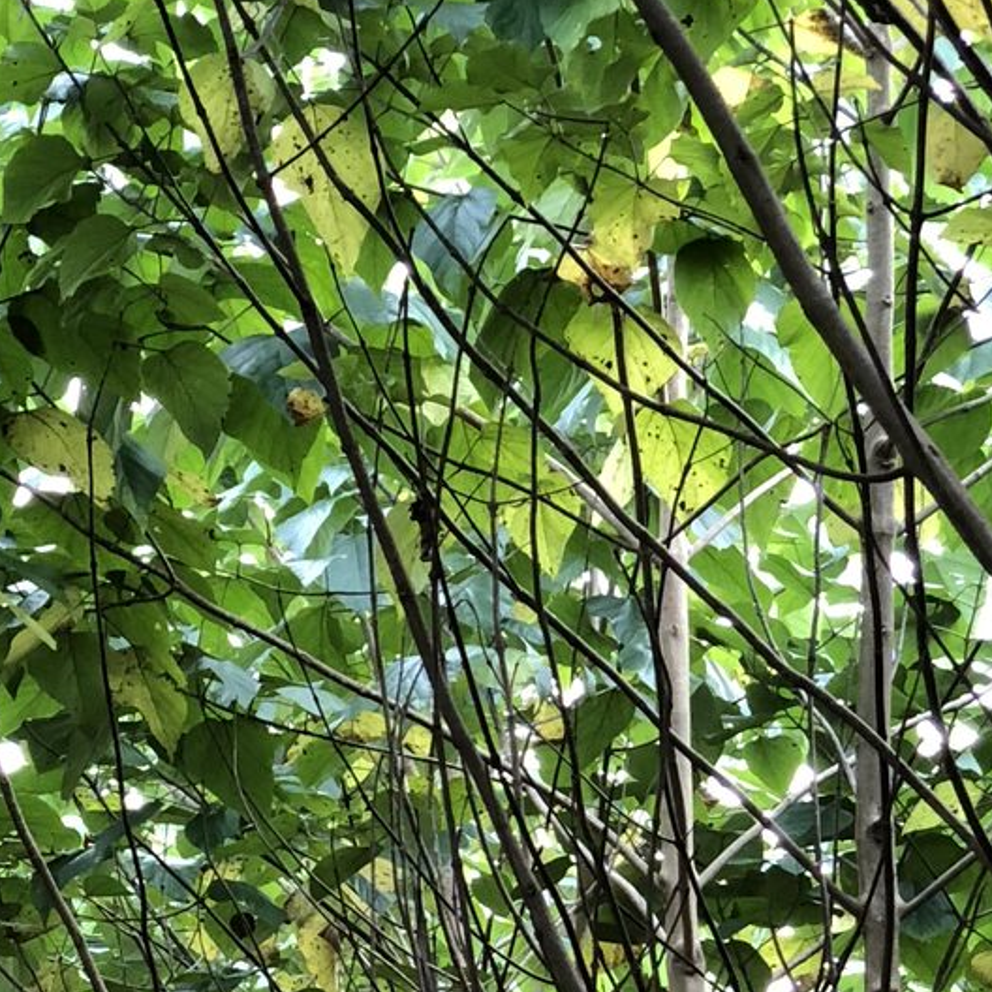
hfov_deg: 10.3
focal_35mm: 167
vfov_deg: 10.2
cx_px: -133
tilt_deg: +8.5
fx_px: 5414
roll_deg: -0.8
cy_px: 1388
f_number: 2.4
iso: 50
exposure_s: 1/60
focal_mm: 6
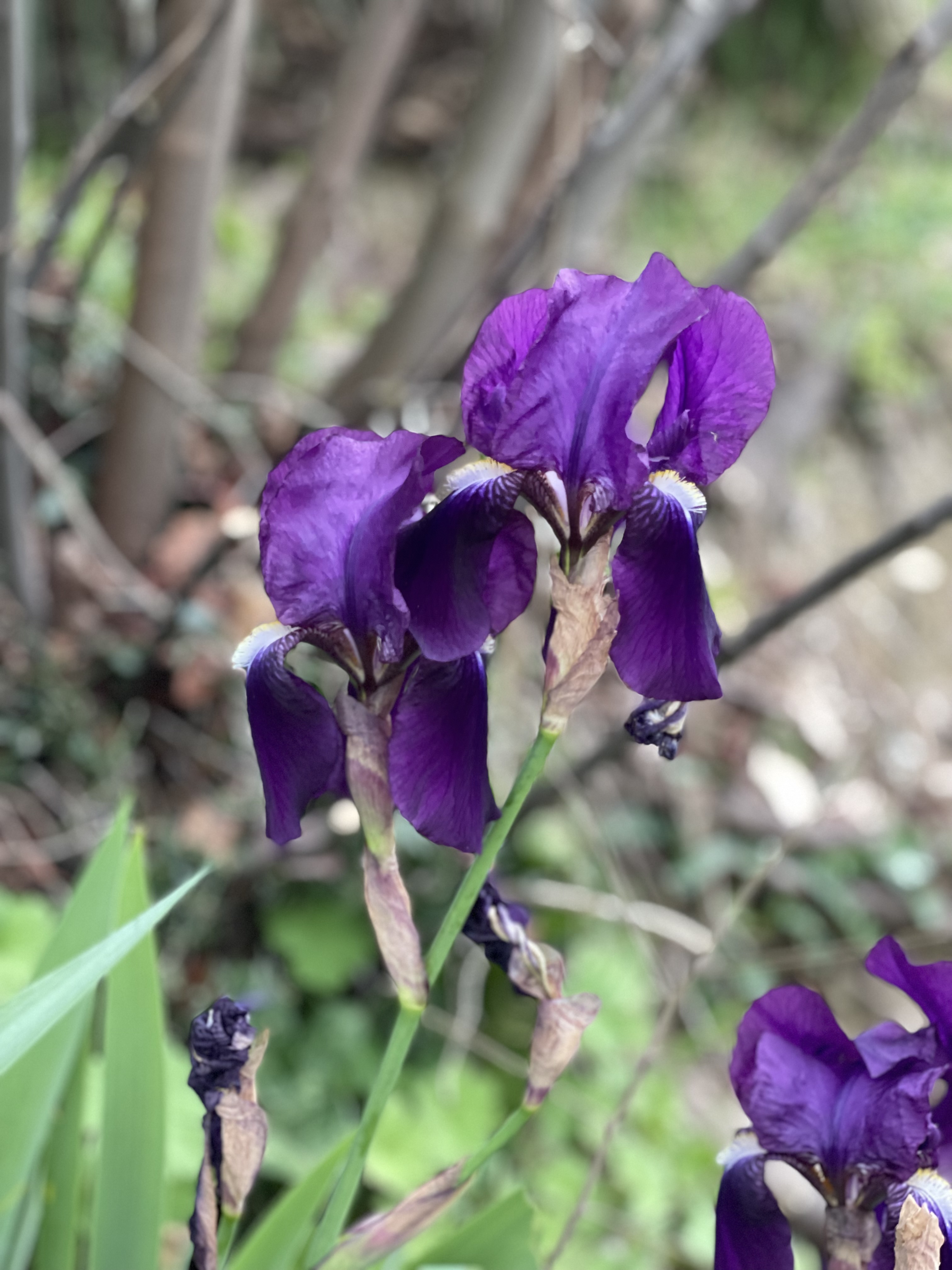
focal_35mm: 52
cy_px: 635
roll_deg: +3.1
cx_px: 476
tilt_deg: -4.3
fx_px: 1907
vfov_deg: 36.8
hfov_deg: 28.0
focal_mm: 6
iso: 250
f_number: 2
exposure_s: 1/116
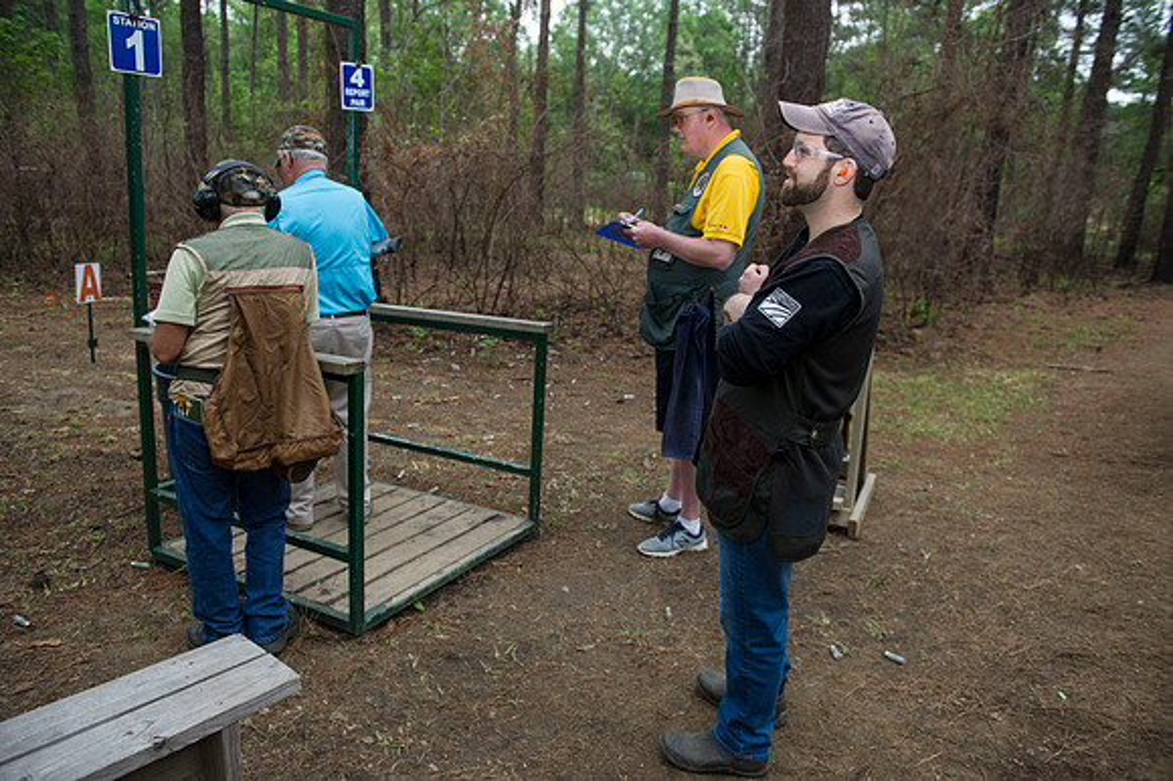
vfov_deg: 49.5
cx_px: 586
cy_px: 390
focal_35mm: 26
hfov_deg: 69.4
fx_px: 847
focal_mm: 26
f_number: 3.5
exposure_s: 1/80
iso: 640
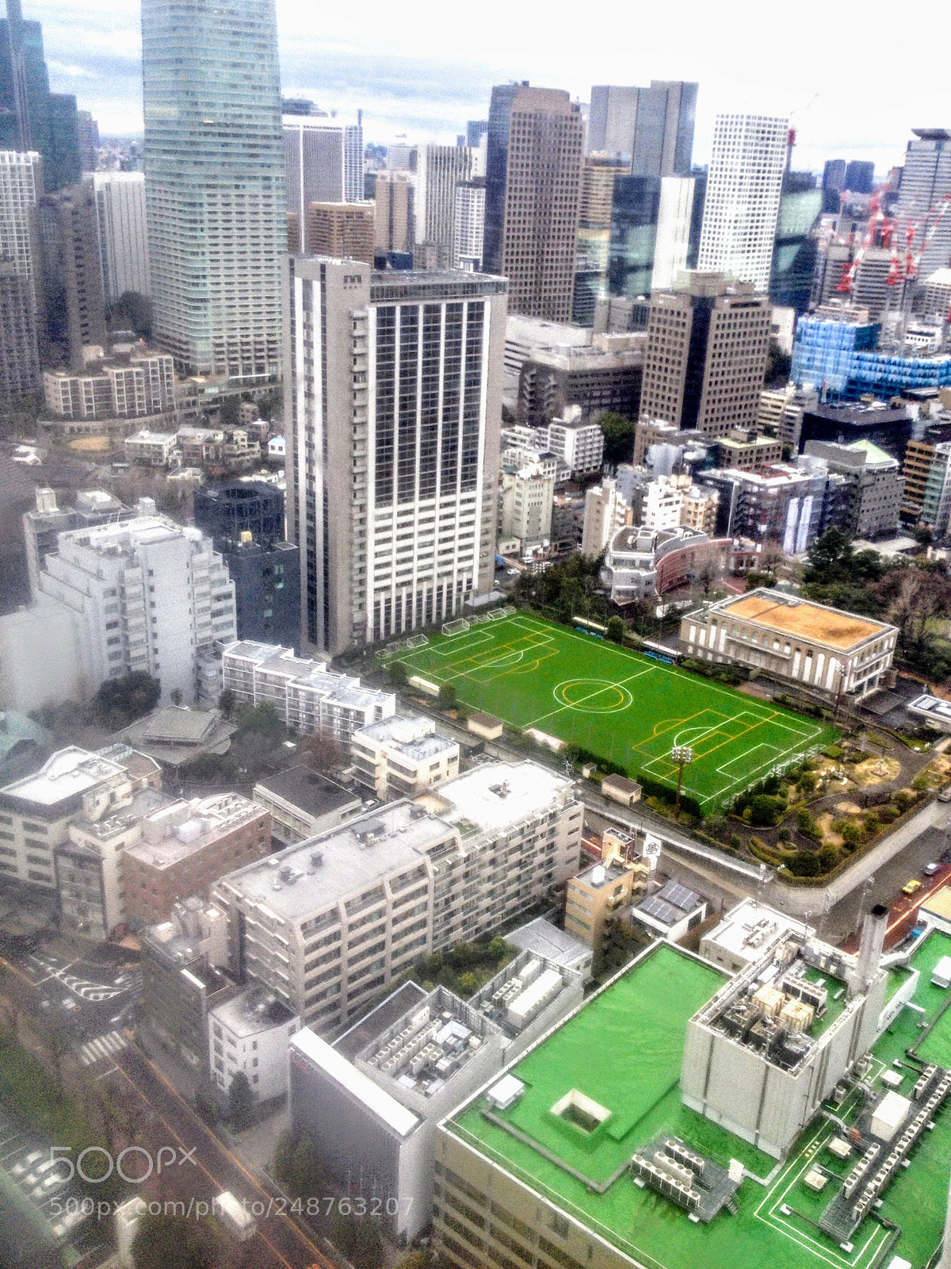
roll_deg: -1.0
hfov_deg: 40.7
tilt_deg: -24.5
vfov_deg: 52.6
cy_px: 634
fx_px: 1282
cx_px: 476
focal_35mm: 35
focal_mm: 4.28
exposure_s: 1/120
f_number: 2.4
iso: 50
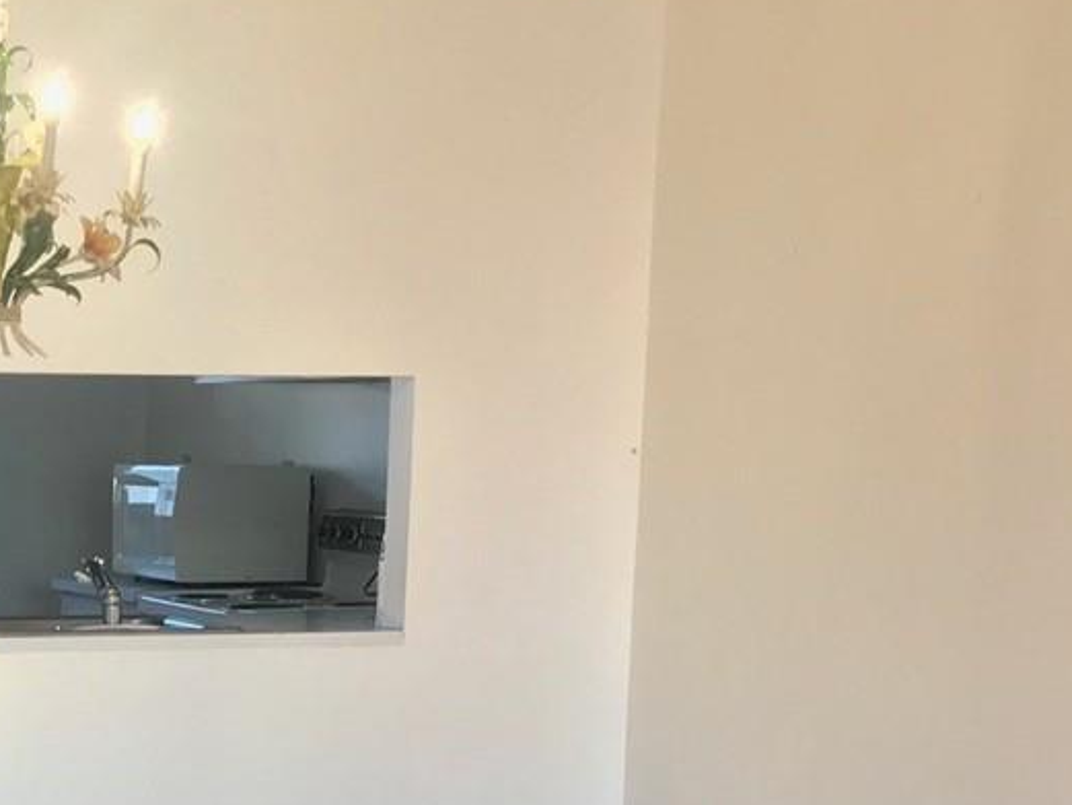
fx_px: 2664
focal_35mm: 86
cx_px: 43
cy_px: 1110
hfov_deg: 22.0
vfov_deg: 16.1
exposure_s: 1/30
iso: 32
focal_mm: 3.99
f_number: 1.8
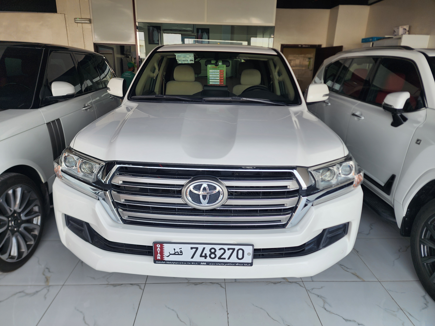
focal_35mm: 23
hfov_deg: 73.9
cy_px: 163
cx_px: 218
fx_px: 289
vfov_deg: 58.9
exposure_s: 1/181
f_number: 1.8
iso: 12
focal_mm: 6.4
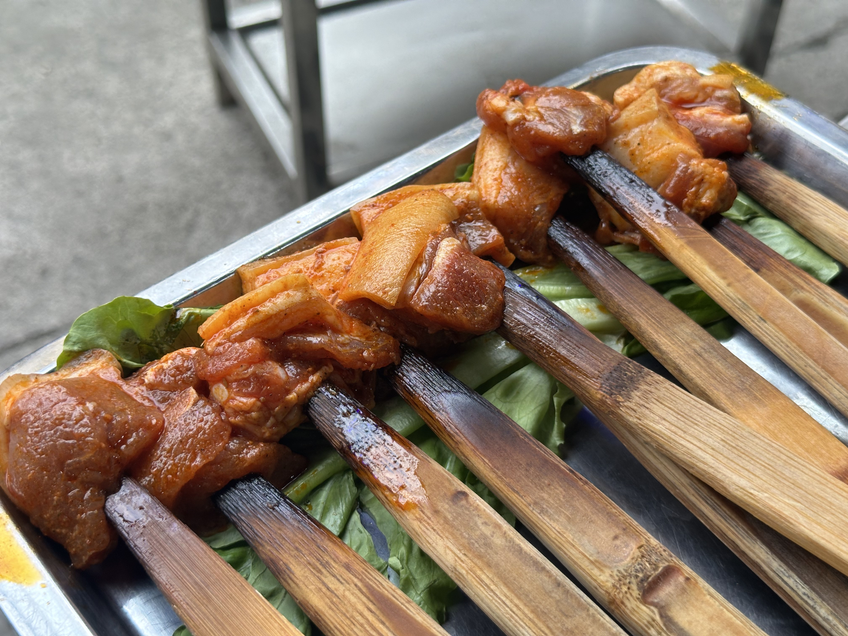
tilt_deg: -46.5
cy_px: 318
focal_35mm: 48
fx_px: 1176
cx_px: 424
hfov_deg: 39.7
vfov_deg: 30.3
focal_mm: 6.9
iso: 80
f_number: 1.8
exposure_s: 1/100
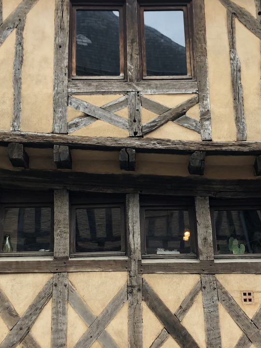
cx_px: 143
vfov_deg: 31.2
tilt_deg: +22.0
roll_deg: +2.7
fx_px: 623
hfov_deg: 23.6
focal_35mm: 62
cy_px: 197
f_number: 1.8
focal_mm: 4
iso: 20
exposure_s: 1/123
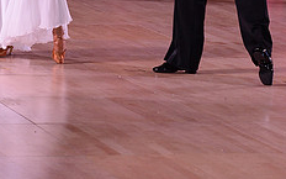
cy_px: -121
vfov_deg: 4.6
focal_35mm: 285
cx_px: 135
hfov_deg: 7.4
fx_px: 2221
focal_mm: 112
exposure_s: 1/250
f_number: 5
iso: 1600
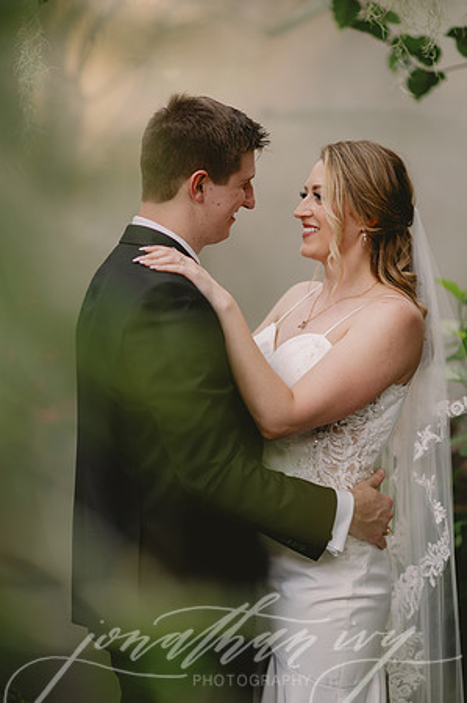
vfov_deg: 23.9
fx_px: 1658
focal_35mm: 85
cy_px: 352
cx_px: 234
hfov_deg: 16.0
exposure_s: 1/250
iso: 250
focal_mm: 85
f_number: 1.8
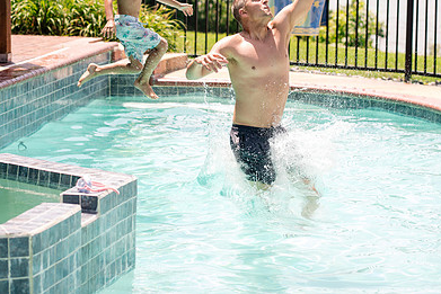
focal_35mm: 126
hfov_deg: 16.2
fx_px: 1544
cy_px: 77
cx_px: 261
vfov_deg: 10.9
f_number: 3.5
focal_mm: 85
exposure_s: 1/1000
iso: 200
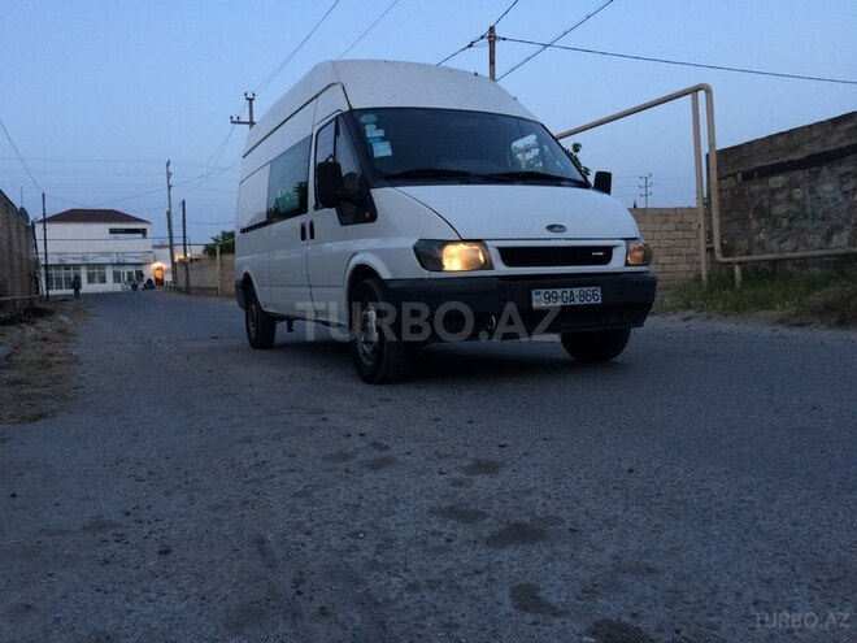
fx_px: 718
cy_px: 322
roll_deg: +1.8
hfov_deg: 61.7
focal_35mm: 29
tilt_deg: -2.5
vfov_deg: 48.2
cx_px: 428
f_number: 2.2
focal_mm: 4.15
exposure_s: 1/33
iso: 64
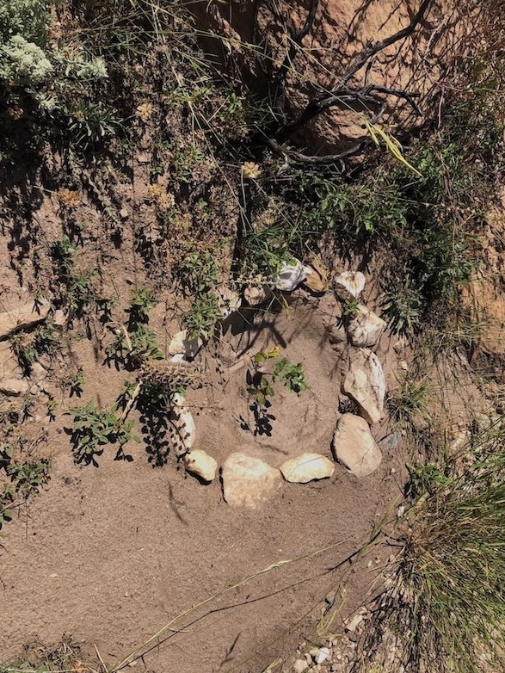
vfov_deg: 58.3
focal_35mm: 31
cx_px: 250
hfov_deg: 45.5
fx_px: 603
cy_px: 339
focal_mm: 3.99
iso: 20
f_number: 1.8
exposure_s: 1/1675
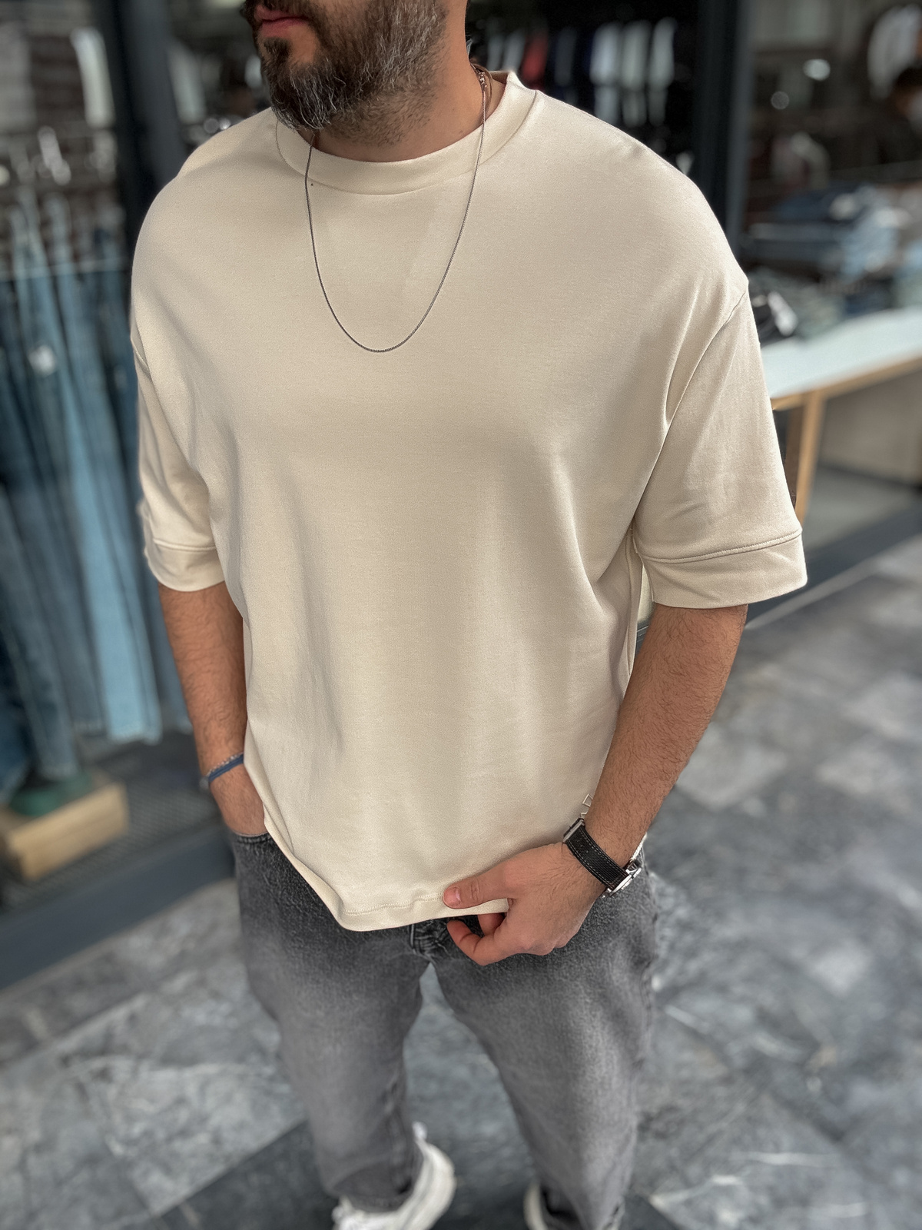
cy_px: 615
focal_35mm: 30
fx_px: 1065
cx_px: 461
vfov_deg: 60.0
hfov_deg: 46.8
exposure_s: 1/210
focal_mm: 2.69
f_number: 1.9
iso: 25
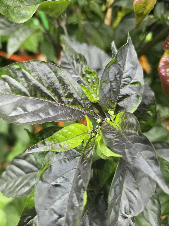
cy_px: 113
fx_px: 150
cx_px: 84
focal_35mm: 23
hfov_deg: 58.9
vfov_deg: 73.9
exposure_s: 1/180
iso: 200
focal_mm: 6.3
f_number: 1.7
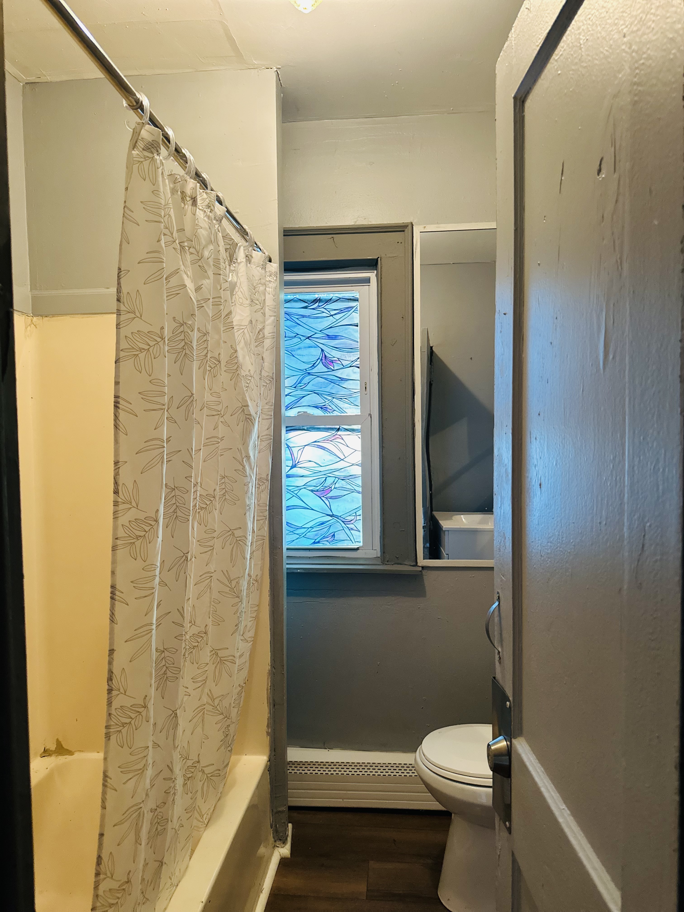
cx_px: 342
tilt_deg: -2.2
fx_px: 632
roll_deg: -1.0
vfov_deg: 71.6
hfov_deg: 56.8
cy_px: 456
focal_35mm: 24
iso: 640
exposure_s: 1/60
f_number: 1.78
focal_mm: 6.86
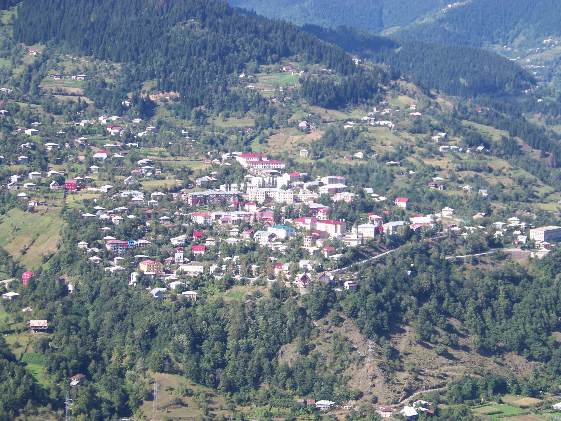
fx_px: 1718
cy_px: 210
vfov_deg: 14.0
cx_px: 280
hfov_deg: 18.5
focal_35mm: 106
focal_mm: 17.6
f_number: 3.2
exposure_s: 1/400
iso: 64
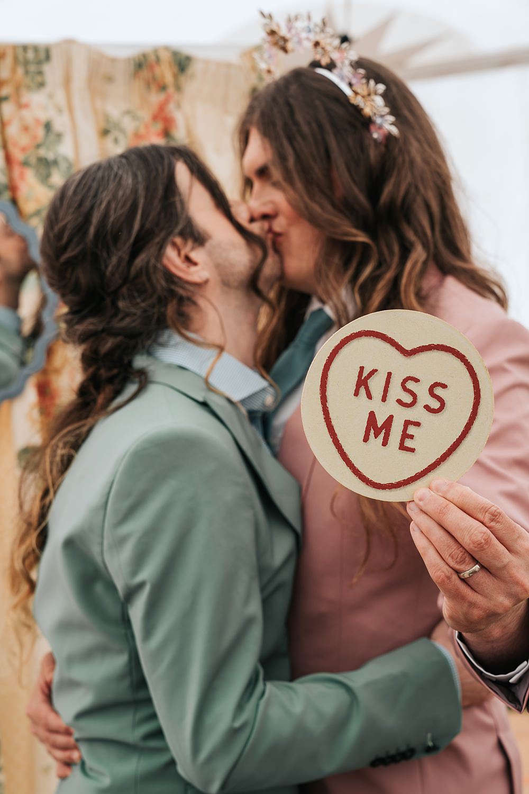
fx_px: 1543
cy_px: 397
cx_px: 264
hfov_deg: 19.5
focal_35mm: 70
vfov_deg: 28.8
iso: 250
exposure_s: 1/250
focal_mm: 70
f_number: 6.3
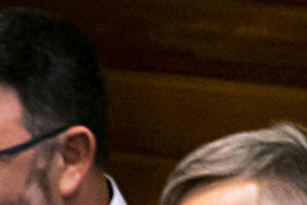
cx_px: -328
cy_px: 746
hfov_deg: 2.1
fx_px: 8442
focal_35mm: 990
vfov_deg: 1.4
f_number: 5.6
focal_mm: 88
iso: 400
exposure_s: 1/125
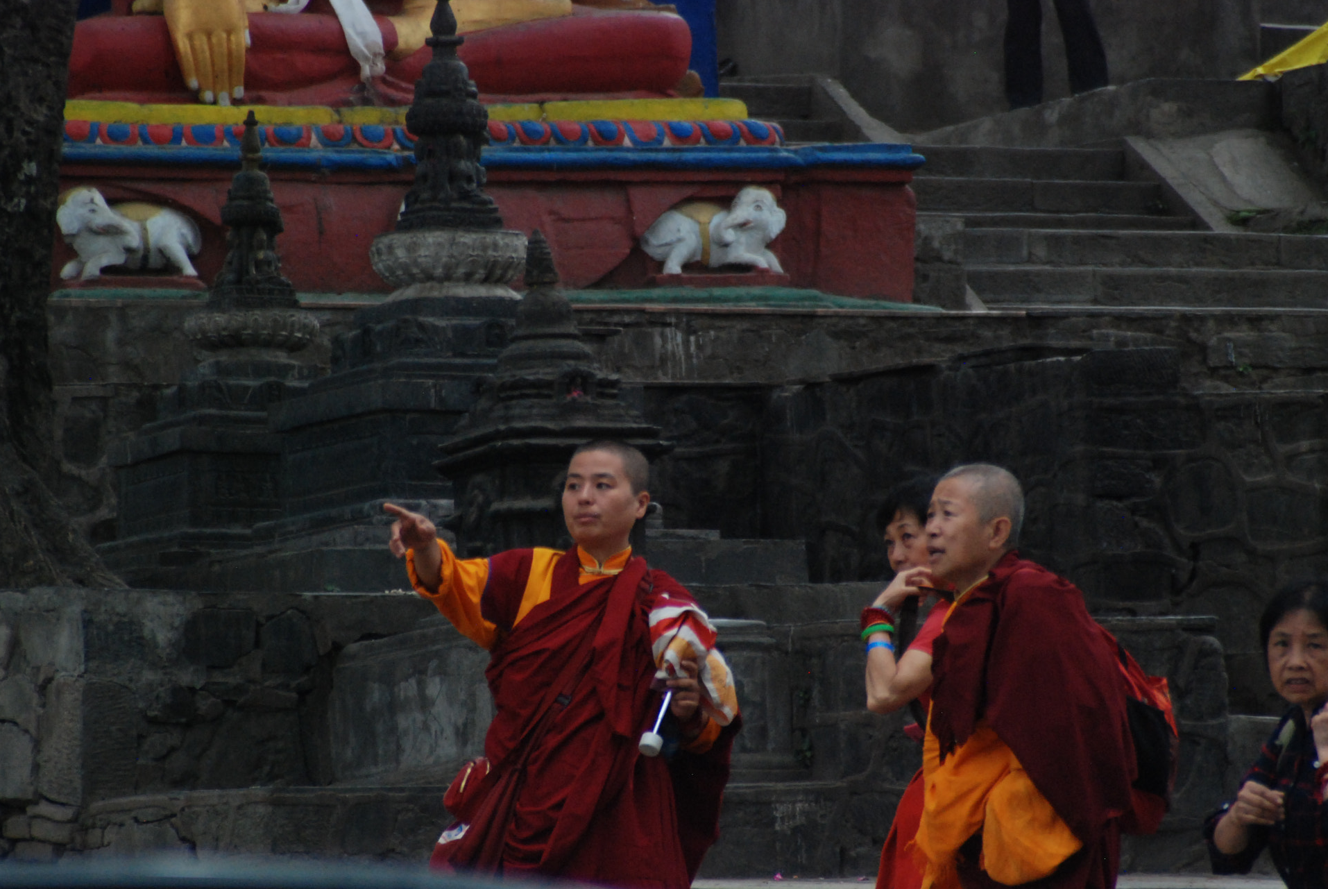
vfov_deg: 4.3
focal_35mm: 321
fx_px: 11855
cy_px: 466
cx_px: 648
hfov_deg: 6.4
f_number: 5.6
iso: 1000
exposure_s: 1/500
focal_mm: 200
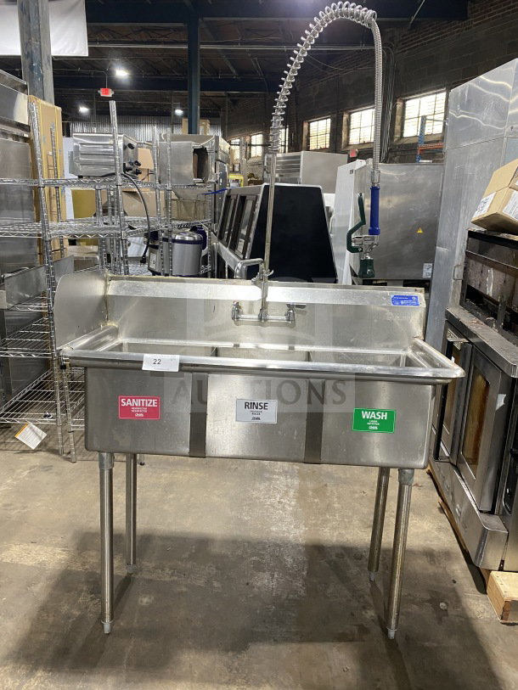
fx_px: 519
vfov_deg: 67.3
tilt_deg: -15.8
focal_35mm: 26
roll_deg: -3.1
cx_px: 259
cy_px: 345
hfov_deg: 53.1
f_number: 1.8
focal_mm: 4.25
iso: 320
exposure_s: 1/60
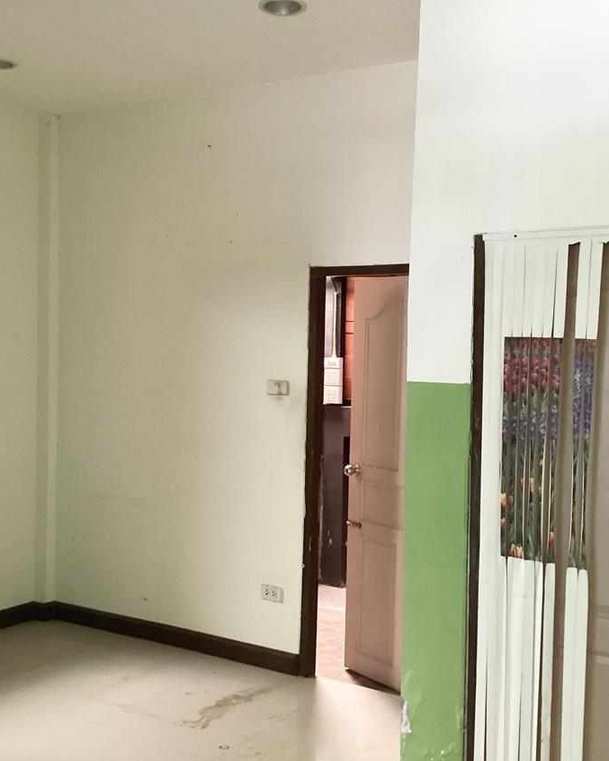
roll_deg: -0.1
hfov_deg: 36.5
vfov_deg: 44.8
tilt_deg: -2.0
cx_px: 310
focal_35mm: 41
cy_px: 380
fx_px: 924
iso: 320
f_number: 2.4
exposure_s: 1/50
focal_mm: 3.3
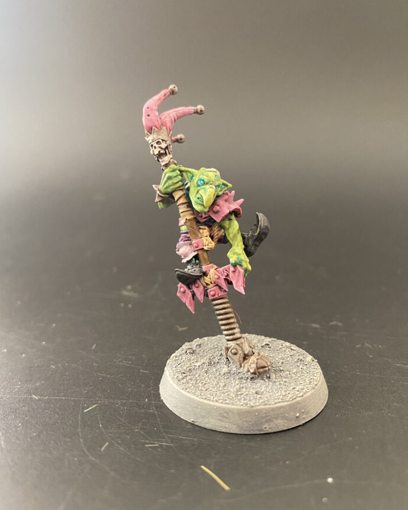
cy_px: 250
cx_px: 199
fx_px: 453
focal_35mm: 30
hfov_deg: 48.5
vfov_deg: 58.8
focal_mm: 4.25
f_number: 1.8
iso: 500
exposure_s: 1/60
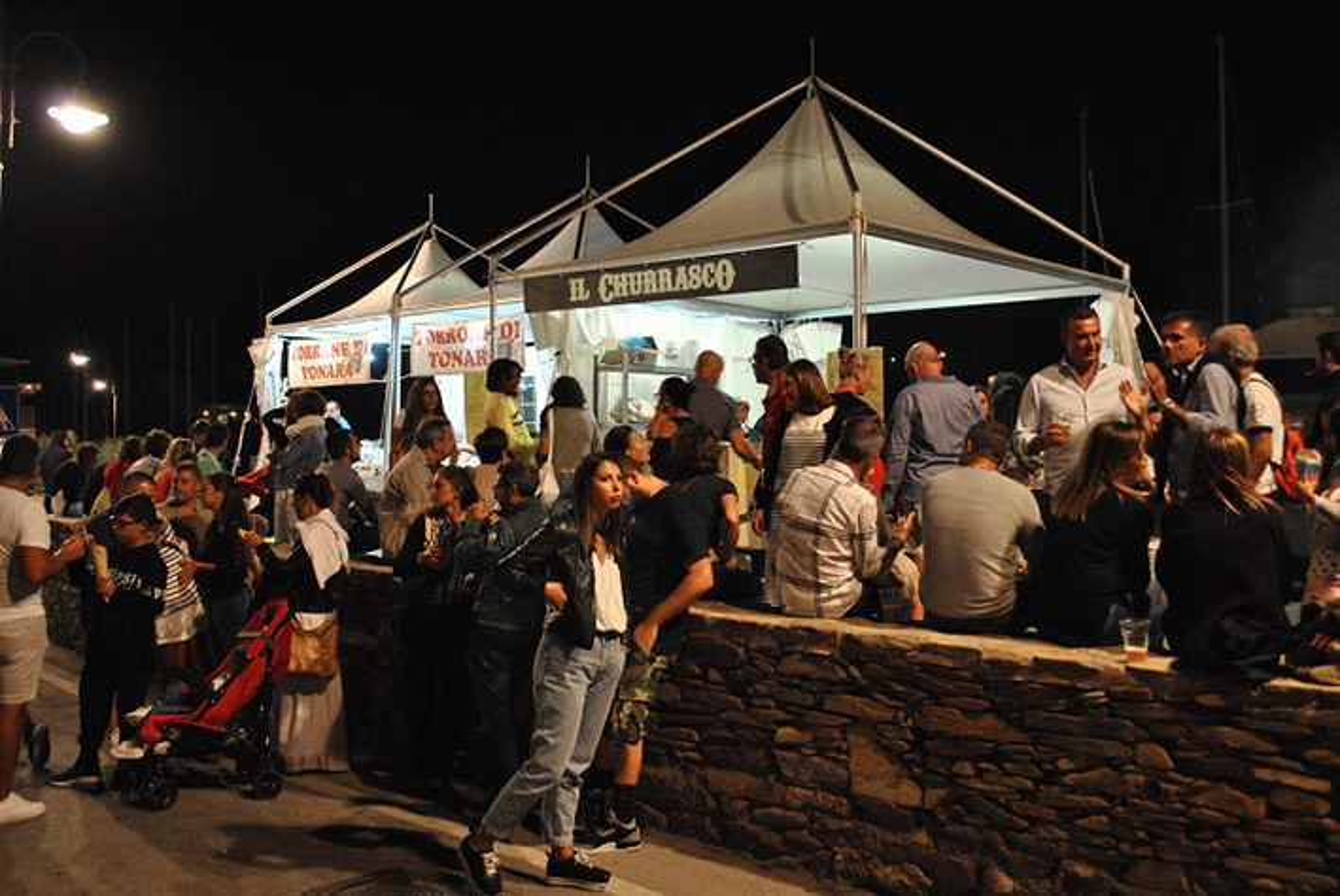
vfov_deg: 40.0
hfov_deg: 57.2
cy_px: 448
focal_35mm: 33
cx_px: 670
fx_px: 1229
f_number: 4
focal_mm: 22
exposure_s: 1/25
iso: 800
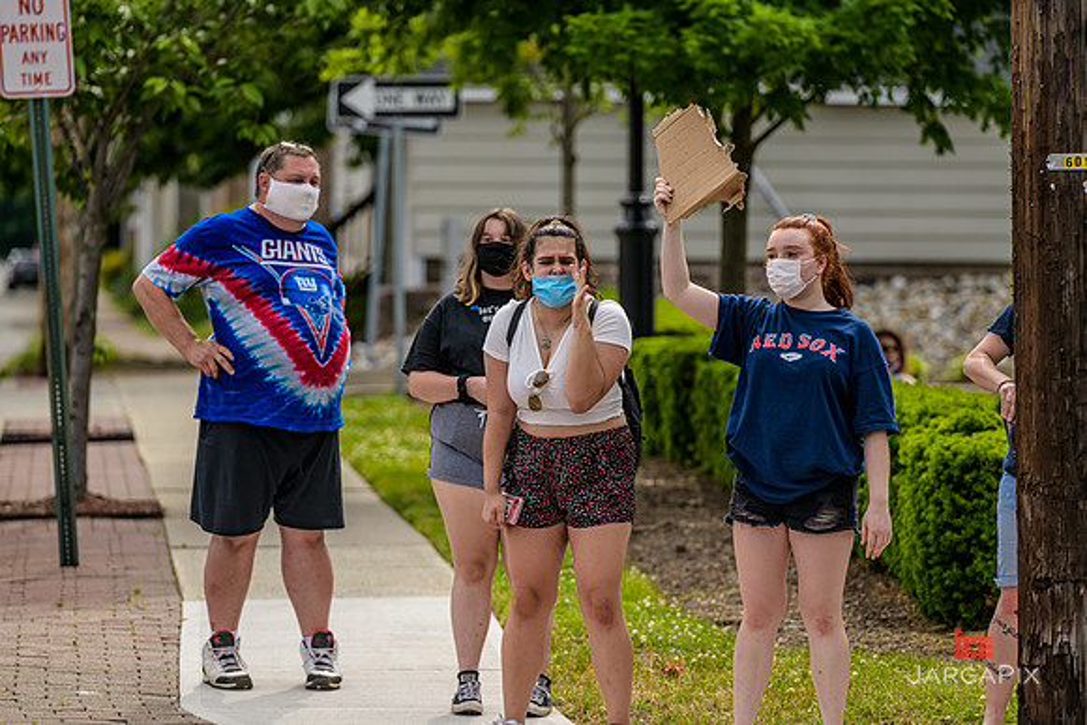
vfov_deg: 6.9
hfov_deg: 10.3
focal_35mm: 200
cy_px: 362
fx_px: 6040
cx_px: 544
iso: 200
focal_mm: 200
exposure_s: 1/1000
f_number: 4.5
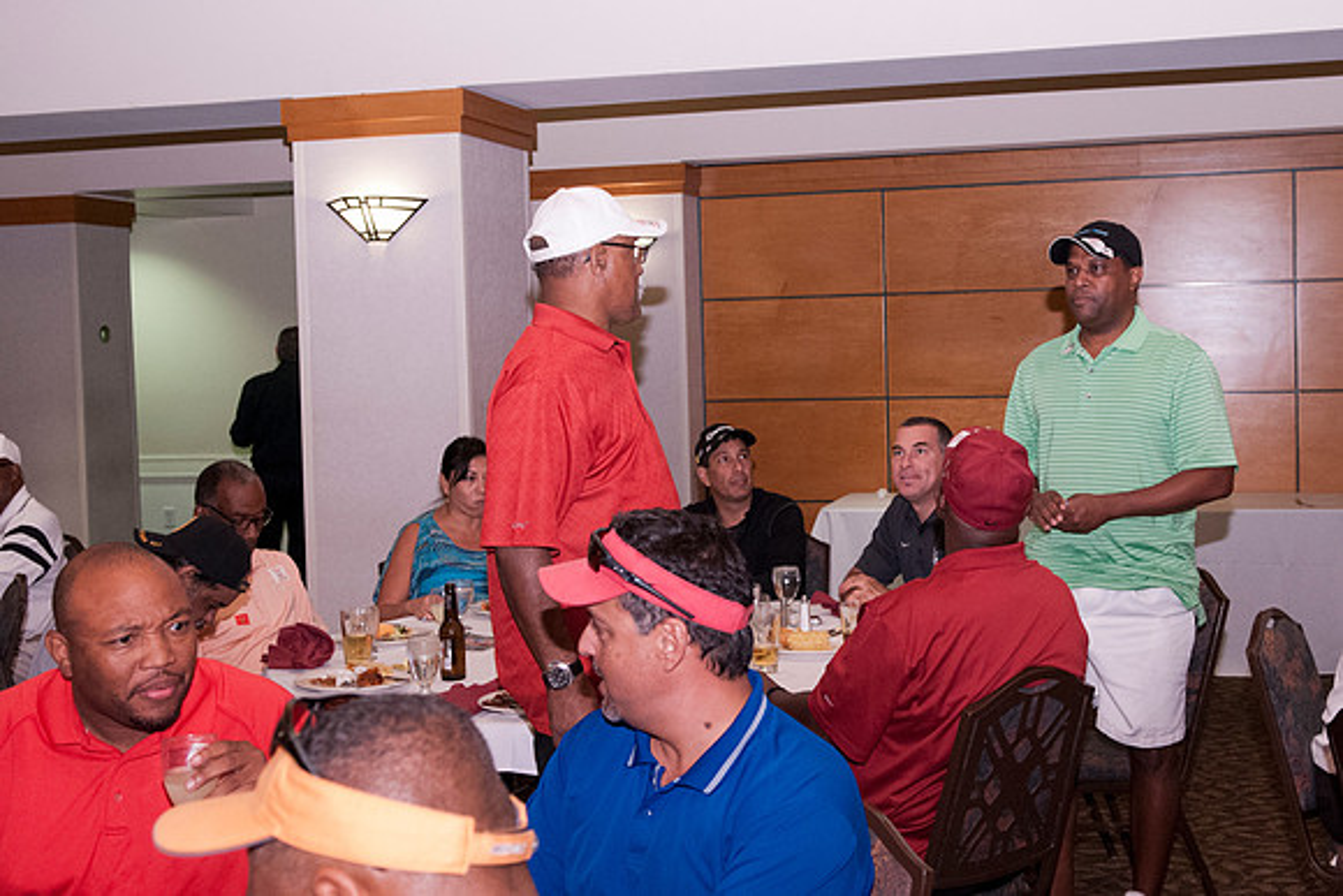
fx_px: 1646
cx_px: 753
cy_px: 406
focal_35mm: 44
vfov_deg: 30.4
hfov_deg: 44.3
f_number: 4.5
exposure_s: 1/100
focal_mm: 26
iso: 1250
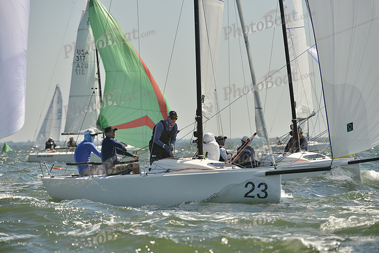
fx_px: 2632
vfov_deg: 5.5
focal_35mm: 250
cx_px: 190
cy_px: 126
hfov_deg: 8.2
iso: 280
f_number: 6.3
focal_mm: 250
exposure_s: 1/1250
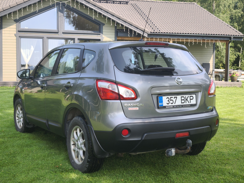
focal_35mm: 46
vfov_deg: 31.5
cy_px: 92
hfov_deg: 41.2
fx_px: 324
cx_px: 122
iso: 50
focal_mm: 6.57
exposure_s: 1/519
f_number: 1.6
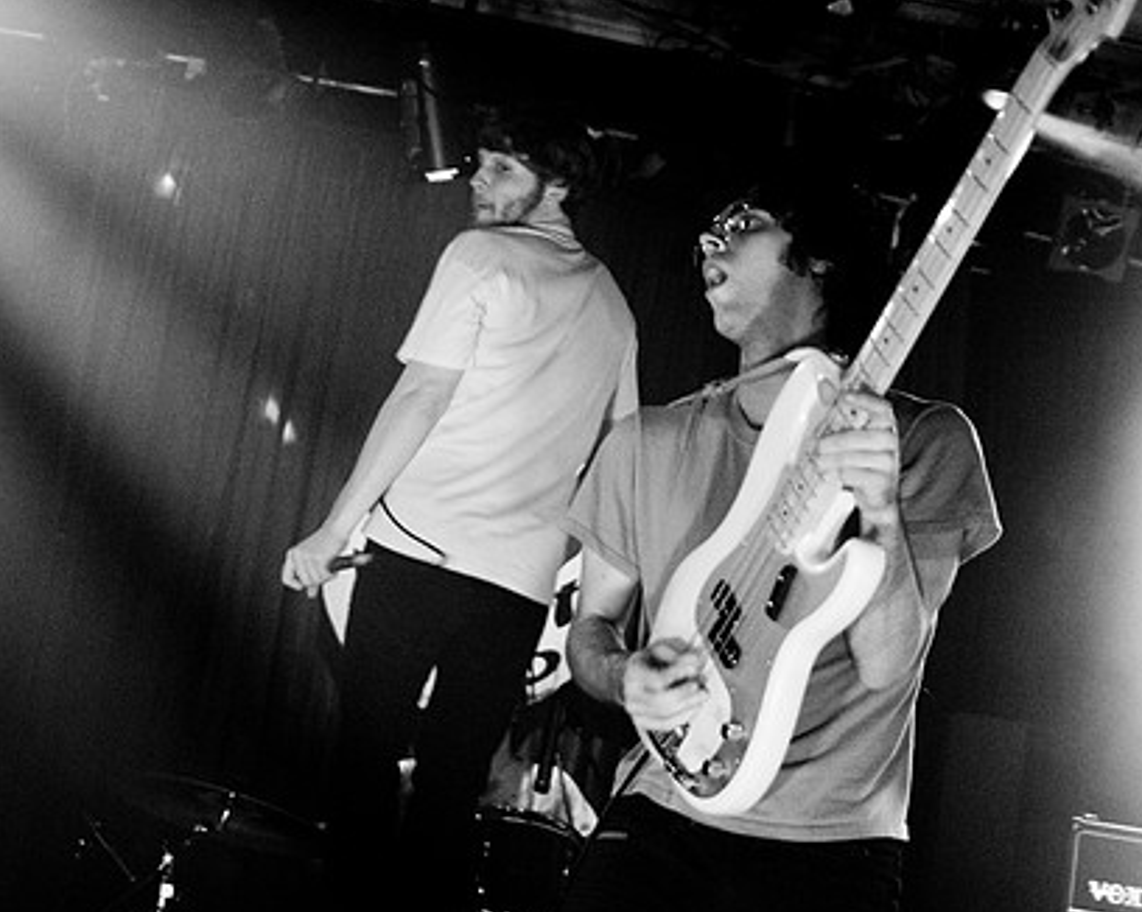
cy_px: 502
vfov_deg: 25.4
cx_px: 428
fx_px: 2027
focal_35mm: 60
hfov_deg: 31.3
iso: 800
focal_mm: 30
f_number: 1.6
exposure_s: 1/80
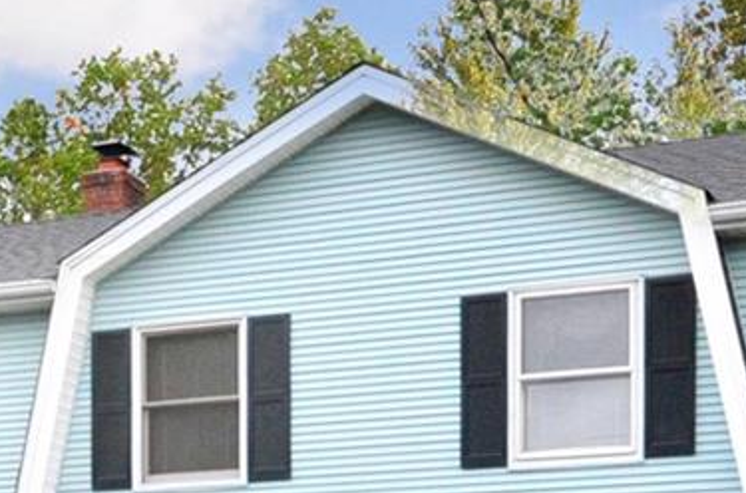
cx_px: 247
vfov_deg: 16.0
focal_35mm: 82
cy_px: 564
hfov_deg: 24.7
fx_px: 1695
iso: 2000
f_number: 8
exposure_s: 1/200
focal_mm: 20
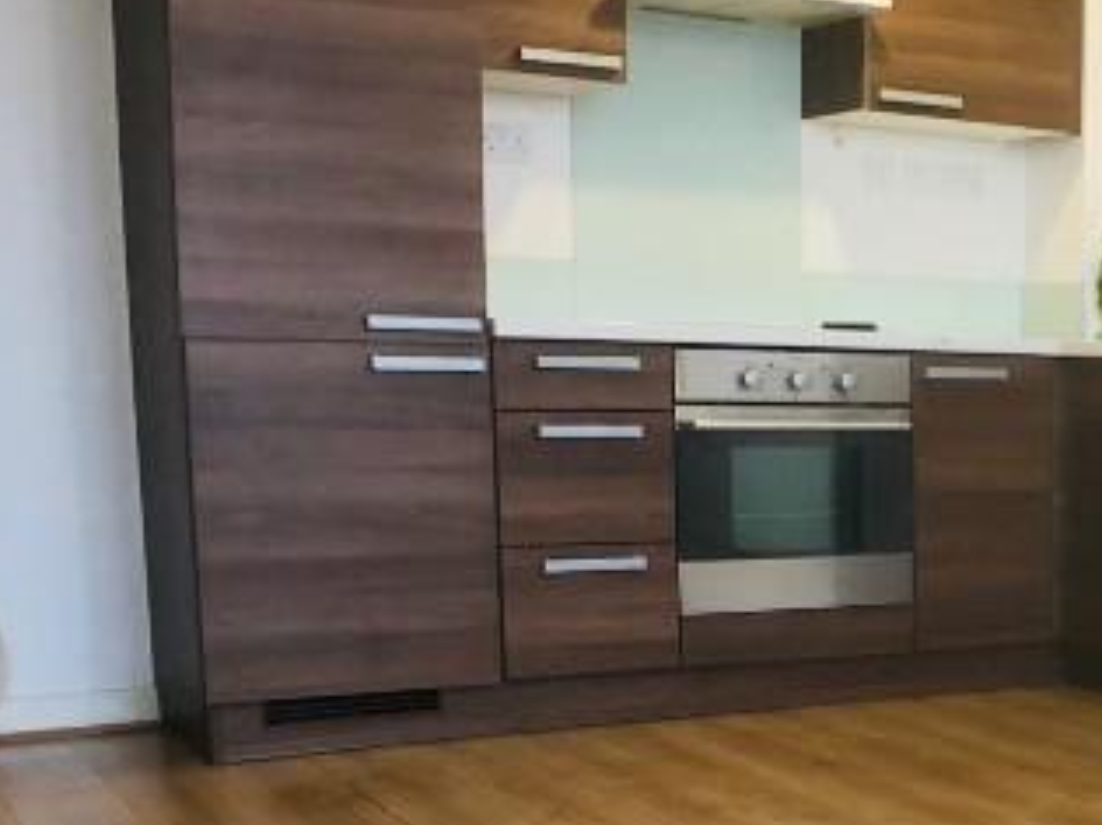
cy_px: 877
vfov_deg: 15.8
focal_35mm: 91
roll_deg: -1.7
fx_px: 2896
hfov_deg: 20.2
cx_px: 1305
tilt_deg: -13.1
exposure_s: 1/17
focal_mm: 3.99
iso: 40
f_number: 1.8
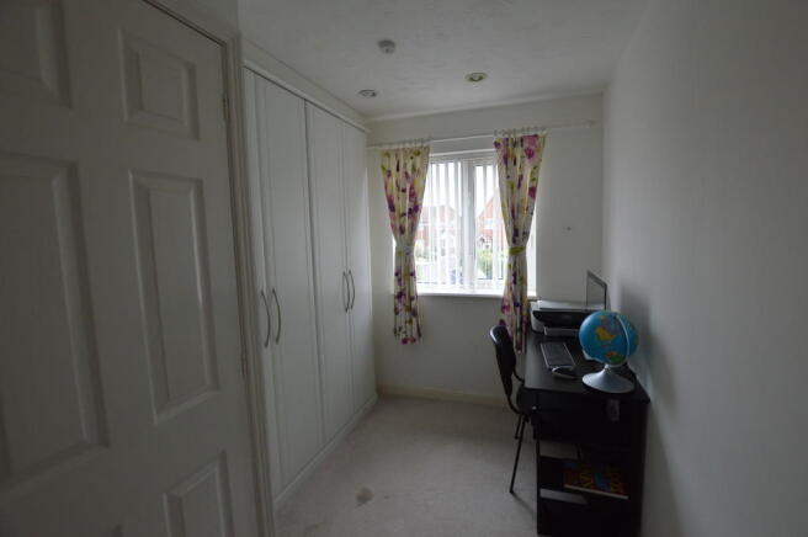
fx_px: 336
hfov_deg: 100.4
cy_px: 268
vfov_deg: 77.2
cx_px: 404
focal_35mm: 15
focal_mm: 10
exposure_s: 1/100
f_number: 5
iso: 400
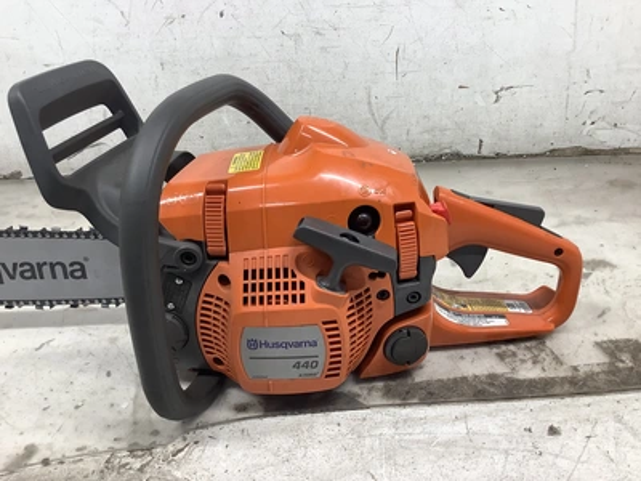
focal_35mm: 31
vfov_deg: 45.4
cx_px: 320
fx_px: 574
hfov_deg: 58.4
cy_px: 240
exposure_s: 1/60
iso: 64
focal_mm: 3.3
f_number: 2.4
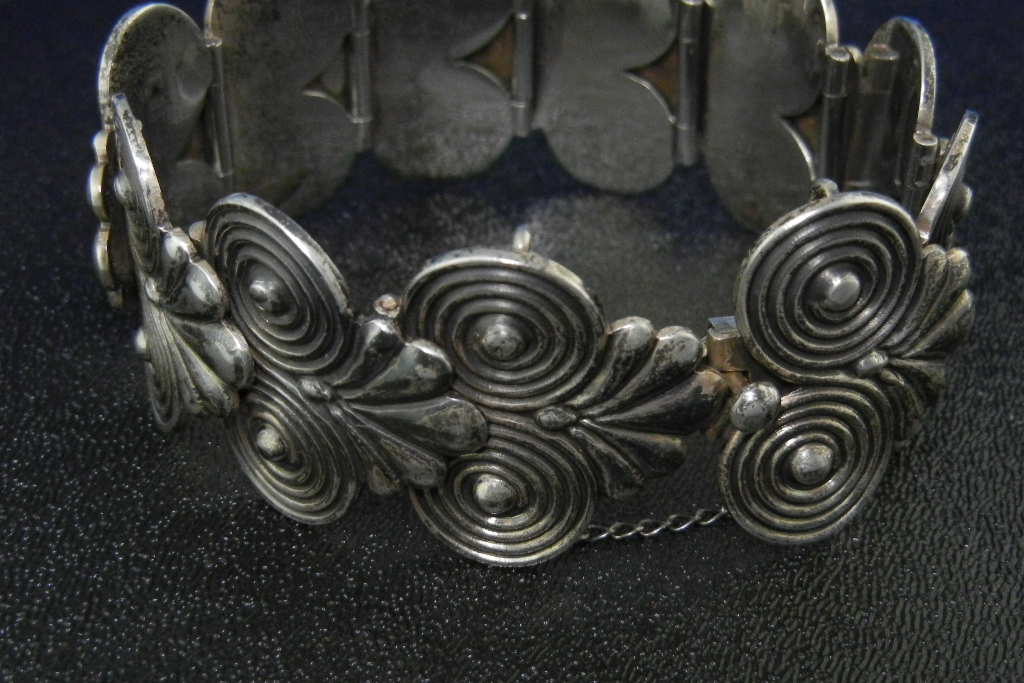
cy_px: 329
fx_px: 1621
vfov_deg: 23.8
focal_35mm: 57
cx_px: 528
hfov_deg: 35.0
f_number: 7.6
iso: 800
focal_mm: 8.1
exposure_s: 1/30
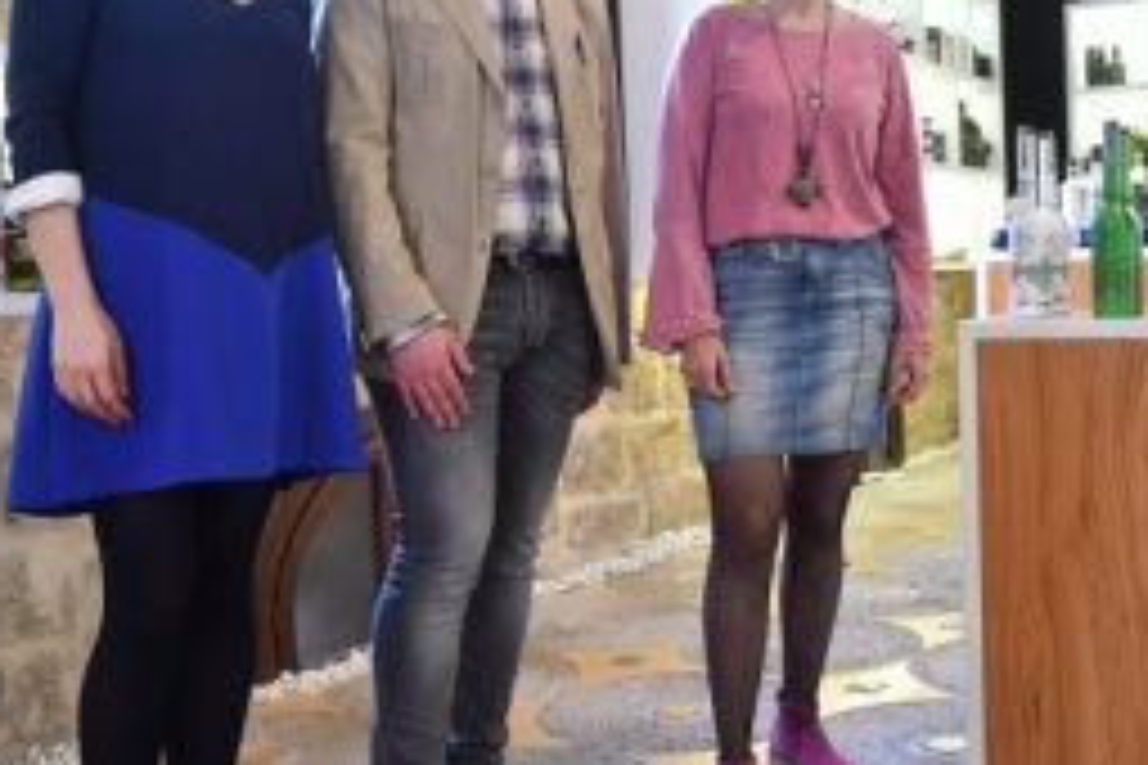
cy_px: 299
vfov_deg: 29.9
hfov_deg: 43.3
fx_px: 1431
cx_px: 729
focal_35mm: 45
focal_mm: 17
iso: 1000
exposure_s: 1/40
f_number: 2.8
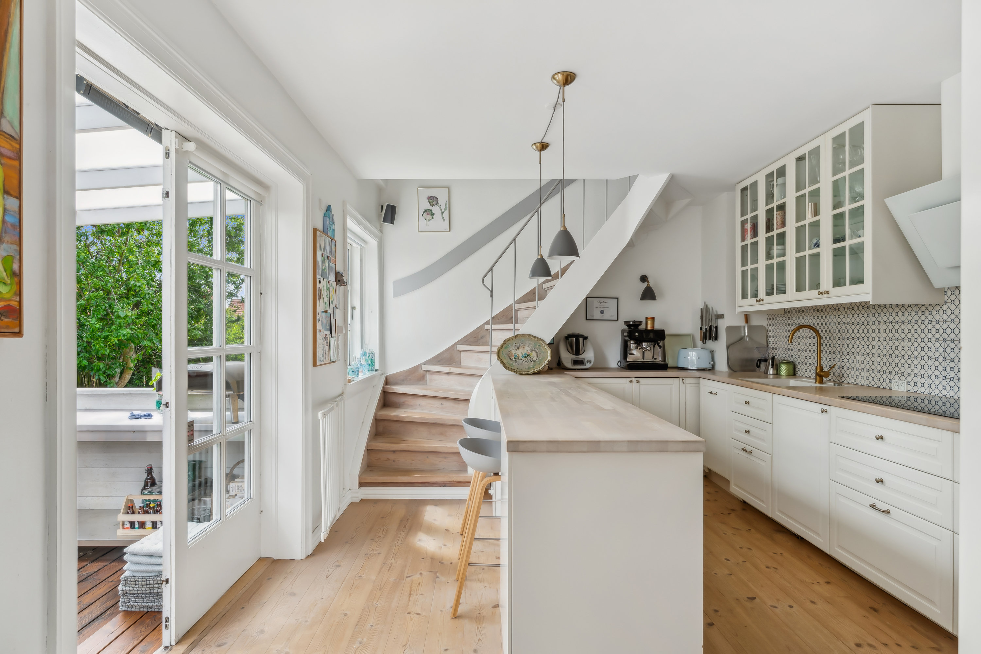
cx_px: 490
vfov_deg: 59.8
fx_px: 568
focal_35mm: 21
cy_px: 327
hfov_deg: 81.6
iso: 100
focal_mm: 13.9
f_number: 7.1
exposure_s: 1/20
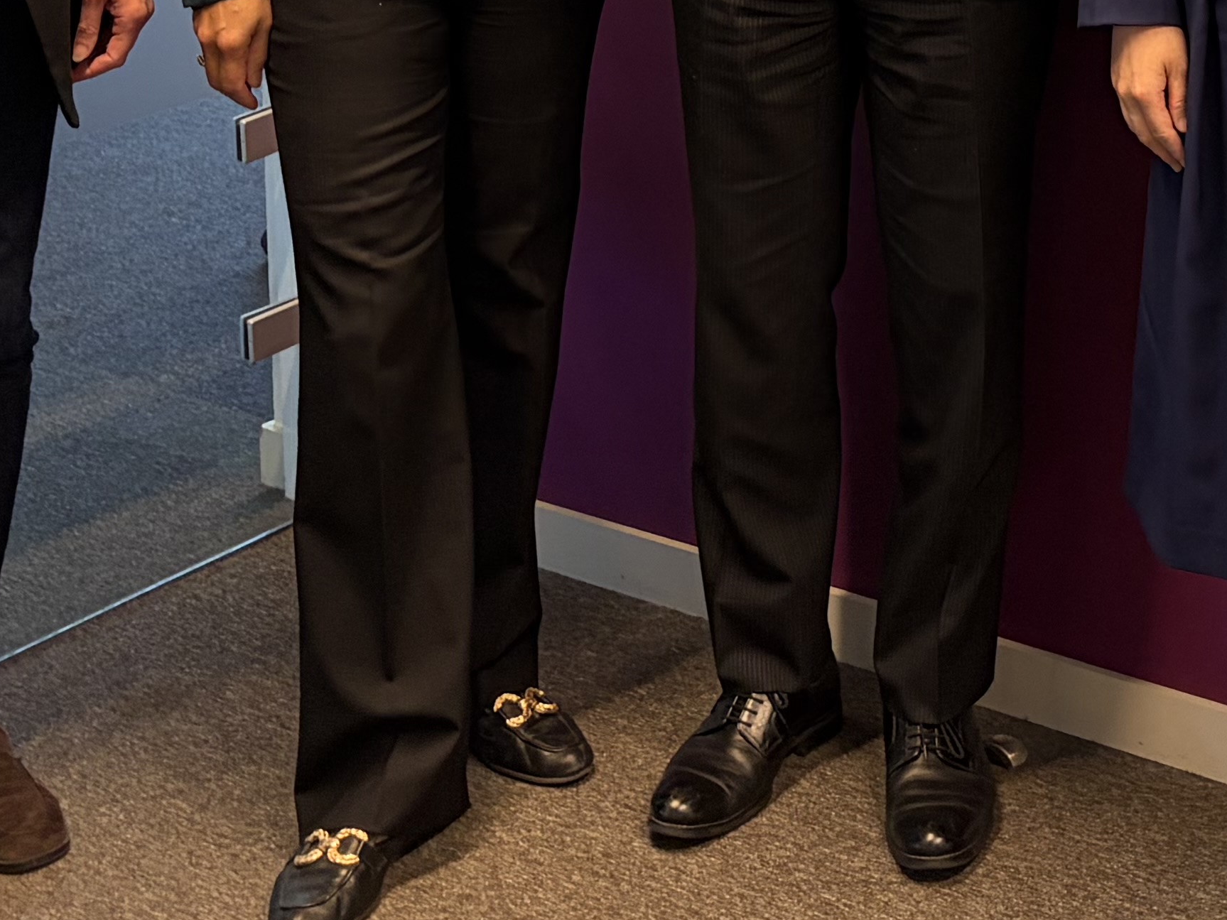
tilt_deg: -4.5
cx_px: 1001
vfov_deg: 15.7
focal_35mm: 86
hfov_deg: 22.4
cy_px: -494
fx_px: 3048
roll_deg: +1.2
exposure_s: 1/50
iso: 125
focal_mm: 5.96
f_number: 1.6
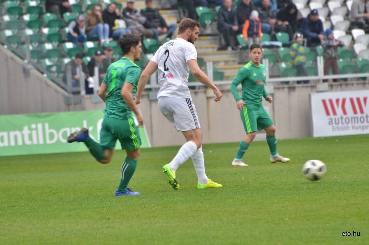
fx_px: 4143
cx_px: 184
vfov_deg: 3.4
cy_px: 122
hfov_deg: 5.1
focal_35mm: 405
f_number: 6.3
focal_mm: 270
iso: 250
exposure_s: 1/250
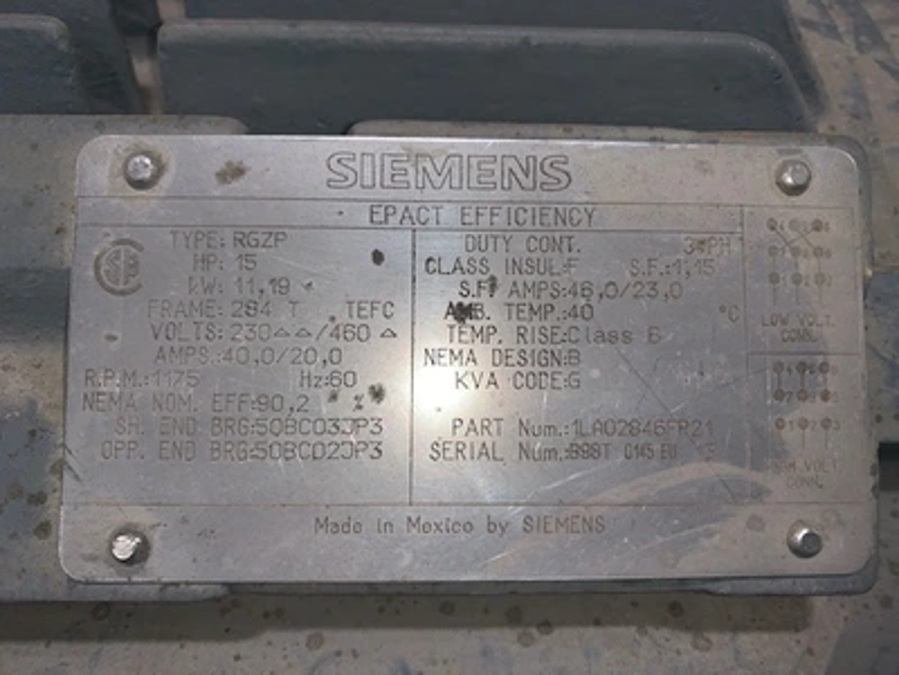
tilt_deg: -40.8
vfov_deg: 53.1
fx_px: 675
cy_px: 338
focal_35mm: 26
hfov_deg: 67.3
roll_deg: -1.6
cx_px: 450
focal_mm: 4.25
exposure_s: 1/74
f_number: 1.8
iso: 25
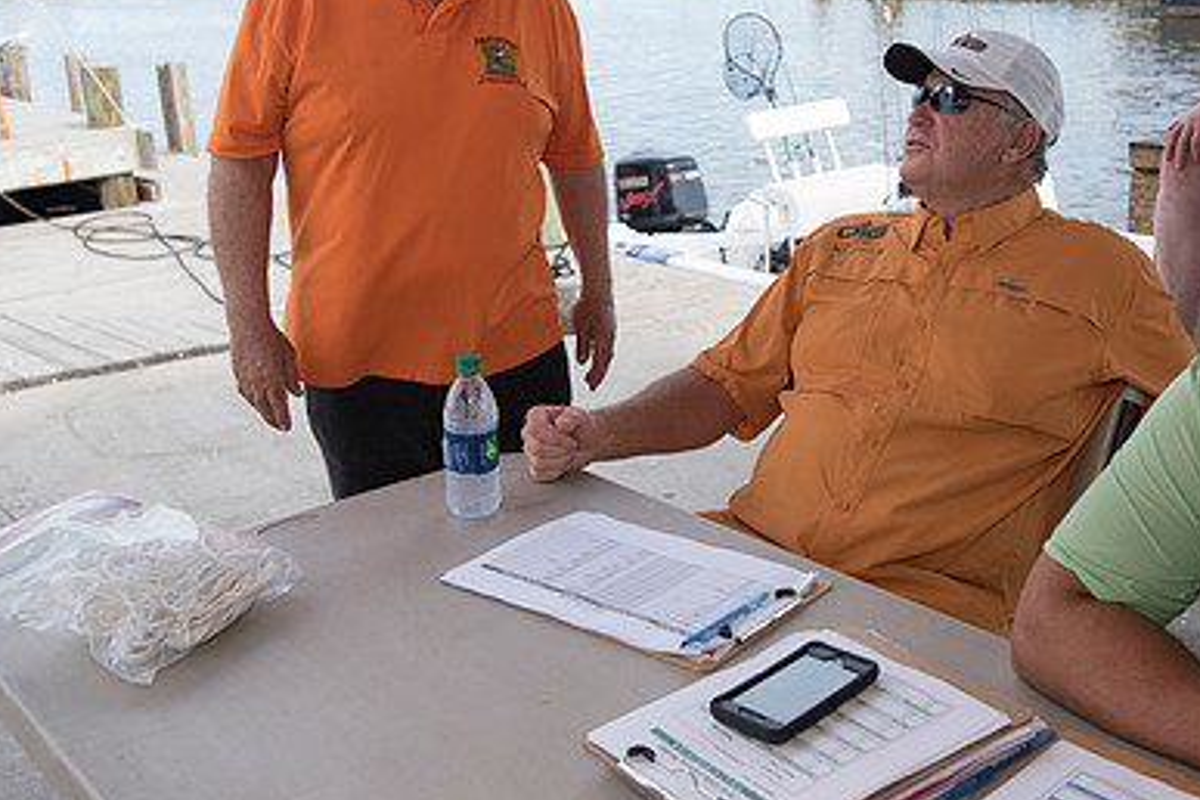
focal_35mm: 42
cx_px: 673
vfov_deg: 31.6
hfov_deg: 46.3
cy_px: 268
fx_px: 1400
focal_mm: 28
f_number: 4
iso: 500
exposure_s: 1/1250
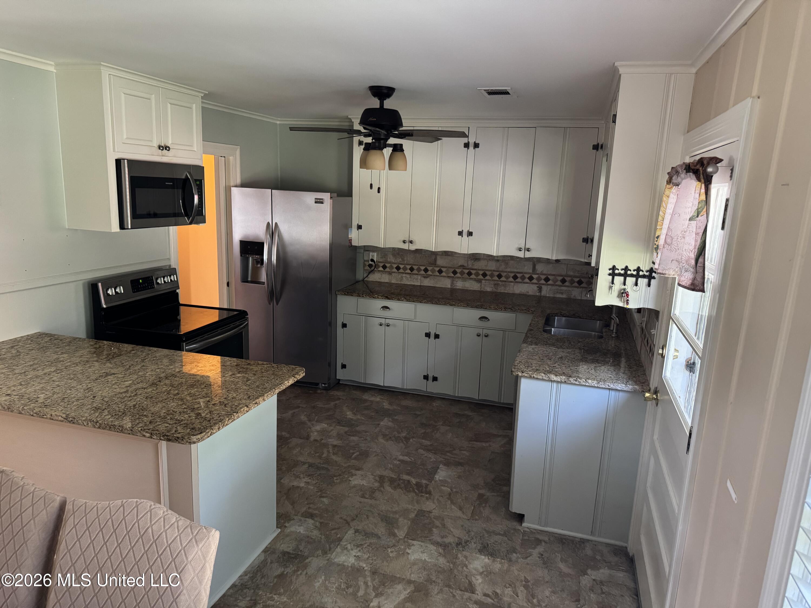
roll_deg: -2.6
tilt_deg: -12.5
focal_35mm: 24
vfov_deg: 56.8
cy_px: 304
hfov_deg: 71.6
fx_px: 562
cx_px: 406
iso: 640
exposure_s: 1/60
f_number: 1.78
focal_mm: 6.76
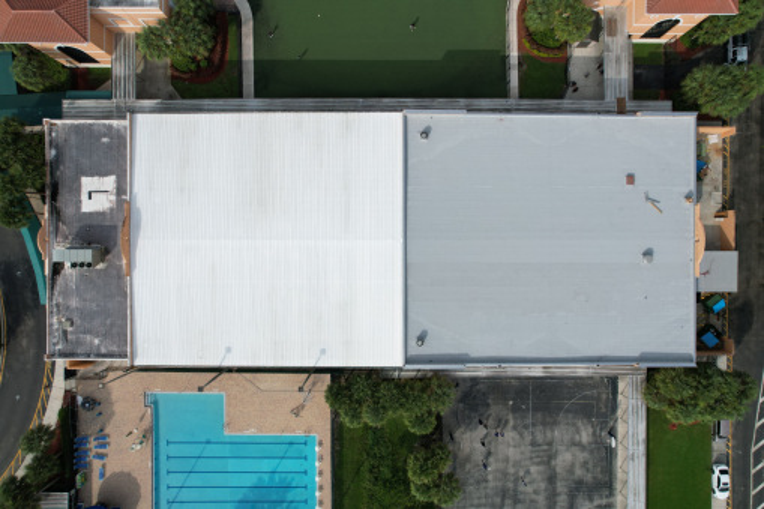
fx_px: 467
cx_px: 382
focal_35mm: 22
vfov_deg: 57.2
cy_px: 254
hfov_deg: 78.6
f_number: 2.8
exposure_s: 1/3200
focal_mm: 8.38
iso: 100
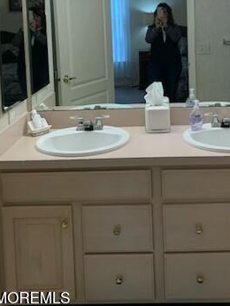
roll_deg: +0.9
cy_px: 41
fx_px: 425
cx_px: 153
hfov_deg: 30.0
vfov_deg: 37.5
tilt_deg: -3.1
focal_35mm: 48
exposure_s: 1/120
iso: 64
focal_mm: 4.25
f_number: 1.8
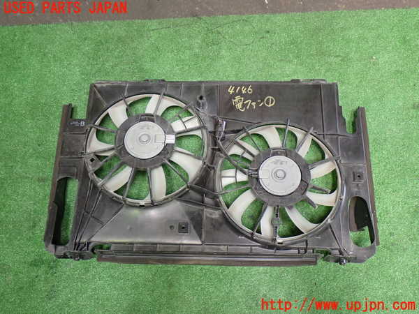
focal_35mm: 41
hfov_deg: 45.8
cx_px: 210
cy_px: 157
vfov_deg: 35.1
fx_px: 496
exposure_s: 1/40
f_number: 2.8
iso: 320
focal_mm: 7.31
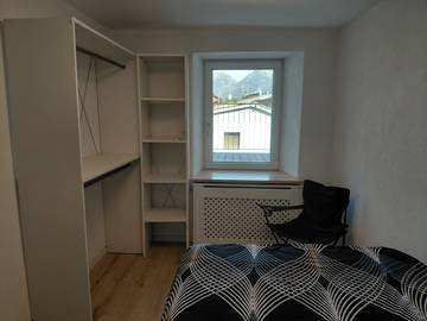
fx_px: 308
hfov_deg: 69.4
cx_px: 214
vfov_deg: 54.9
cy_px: 160
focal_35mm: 25
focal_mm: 4.69
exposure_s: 1/189
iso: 50
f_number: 1.8
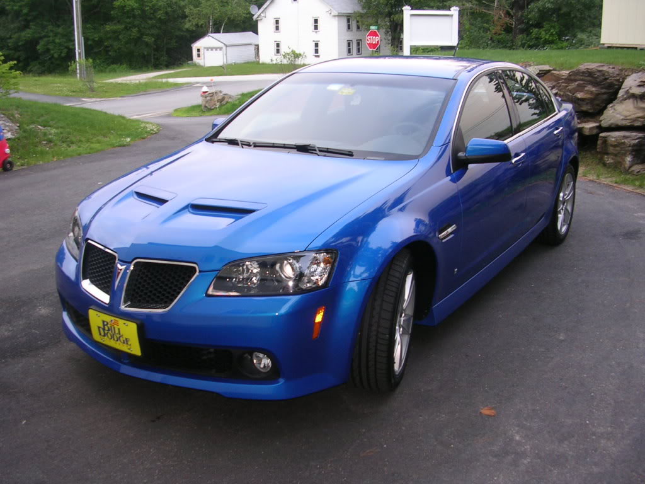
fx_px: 708
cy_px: 242
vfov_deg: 37.7
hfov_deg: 49.0
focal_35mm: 38
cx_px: 322
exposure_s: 1/30
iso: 50
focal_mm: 5.8
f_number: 2.8
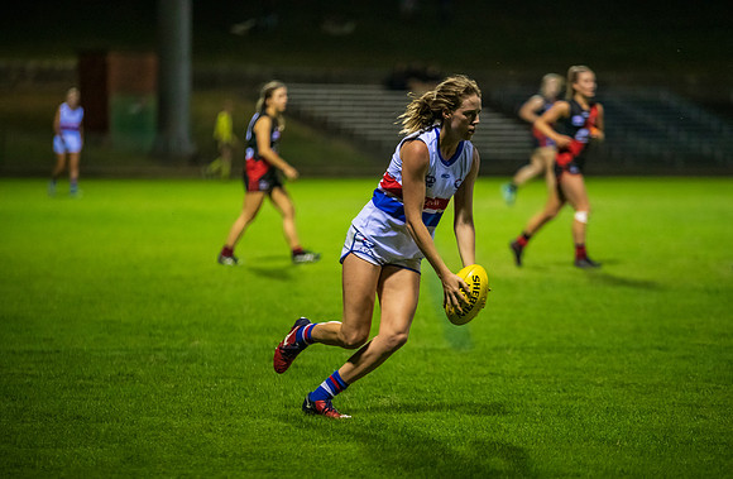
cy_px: 258
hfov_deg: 9.7
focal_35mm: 213
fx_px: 4311
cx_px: 388
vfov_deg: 6.4
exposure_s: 1/640
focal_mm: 200
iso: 3200
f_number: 2.8
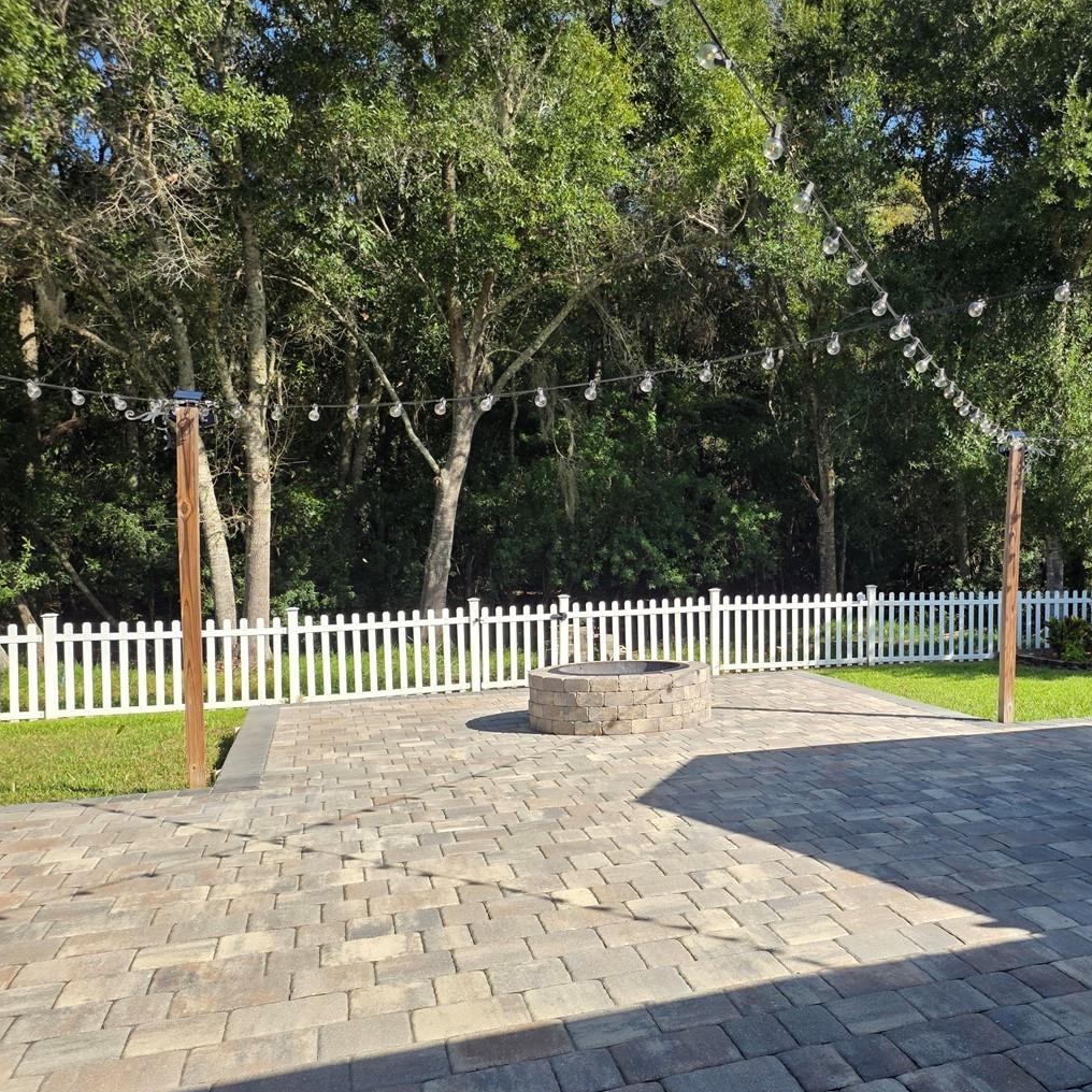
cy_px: 584
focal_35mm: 32
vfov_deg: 51.1
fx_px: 1142
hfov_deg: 48.7
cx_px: 844
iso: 80
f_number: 1.7
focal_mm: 6.25
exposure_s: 1/3203
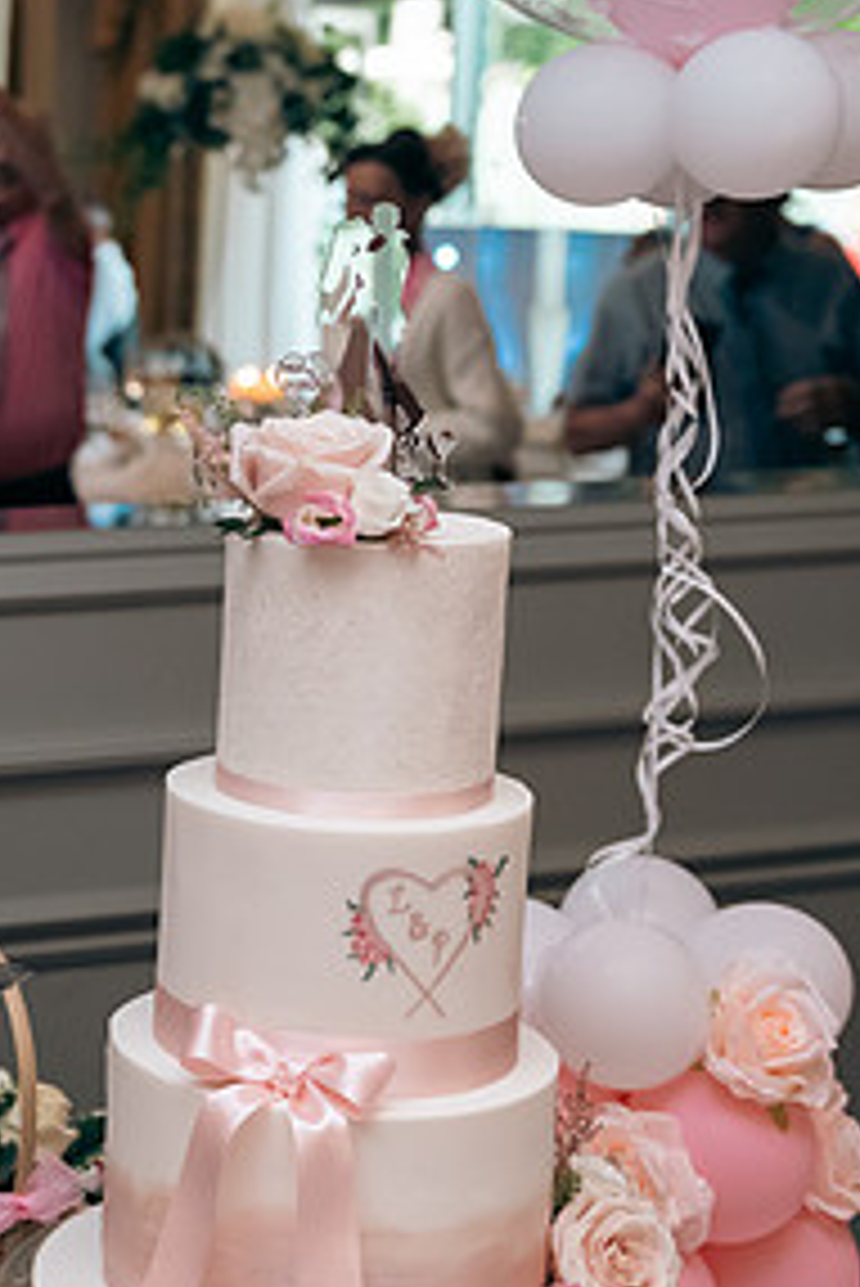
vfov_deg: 26.3
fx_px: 2756
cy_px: 664
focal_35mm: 77
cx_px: -207
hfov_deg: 16.9
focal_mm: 38
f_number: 3.5
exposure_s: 1/160
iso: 800
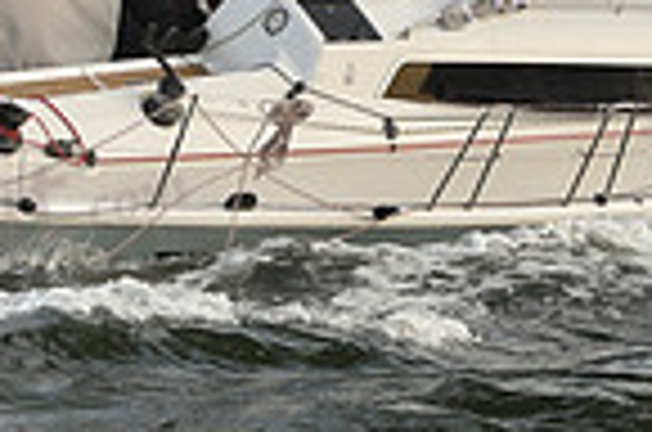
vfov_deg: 4.9
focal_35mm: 281
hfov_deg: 7.3
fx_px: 5078
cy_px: -43
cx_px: 423
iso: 250
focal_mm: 70
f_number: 5.6
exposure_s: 1/400
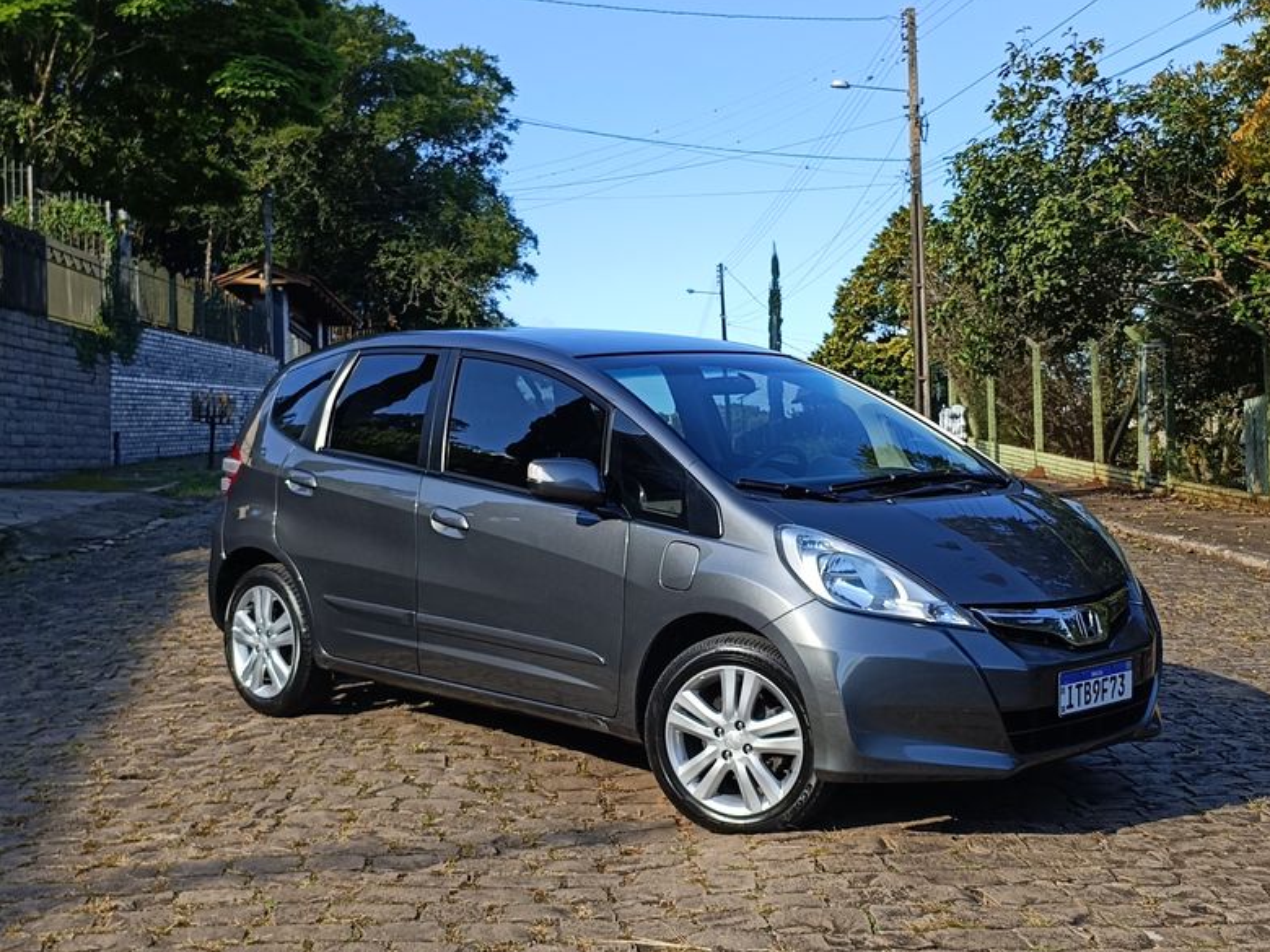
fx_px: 991
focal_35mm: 27
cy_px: 483
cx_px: 658
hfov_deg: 65.3
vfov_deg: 51.4
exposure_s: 1/672
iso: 51
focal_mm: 4.94
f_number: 1.5
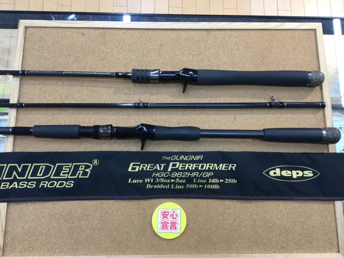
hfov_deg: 58.4
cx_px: 172
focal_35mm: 31
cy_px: 129
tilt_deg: -78.5
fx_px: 308
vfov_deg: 45.4
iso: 50
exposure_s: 1/30
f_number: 2.4
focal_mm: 3.3
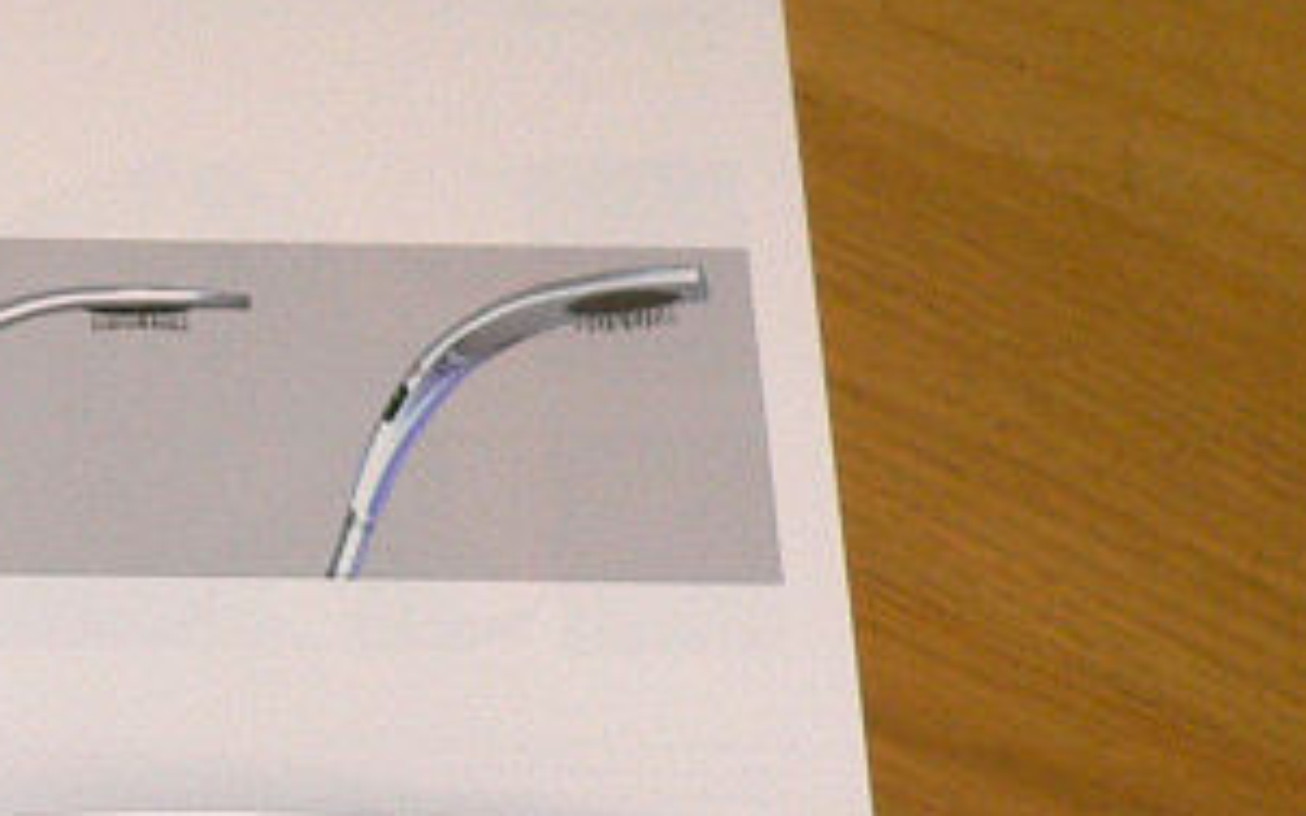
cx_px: -430
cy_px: 349
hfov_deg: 17.5
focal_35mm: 111
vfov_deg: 11.8
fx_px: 3950
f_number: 2.8
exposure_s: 1/60
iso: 100
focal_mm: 5.8
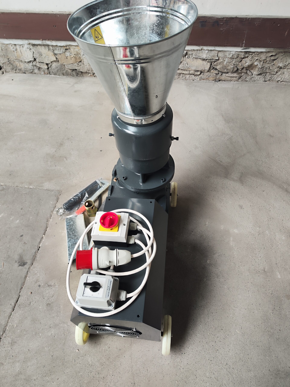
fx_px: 257
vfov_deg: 73.9
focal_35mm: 23
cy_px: 194
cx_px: 145
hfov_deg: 58.9
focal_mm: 7.01
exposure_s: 1/100
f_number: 1.69
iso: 387
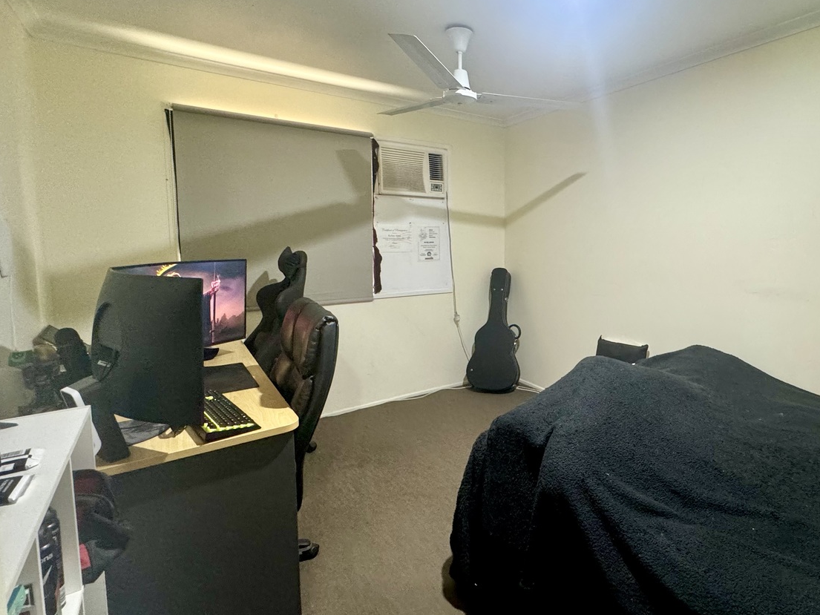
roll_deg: +0.0
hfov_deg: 82.5
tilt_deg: -5.1
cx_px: 528
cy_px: 276
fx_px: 450
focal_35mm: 19
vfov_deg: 68.5
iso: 500
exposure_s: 1/50
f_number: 2.2
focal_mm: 2.22
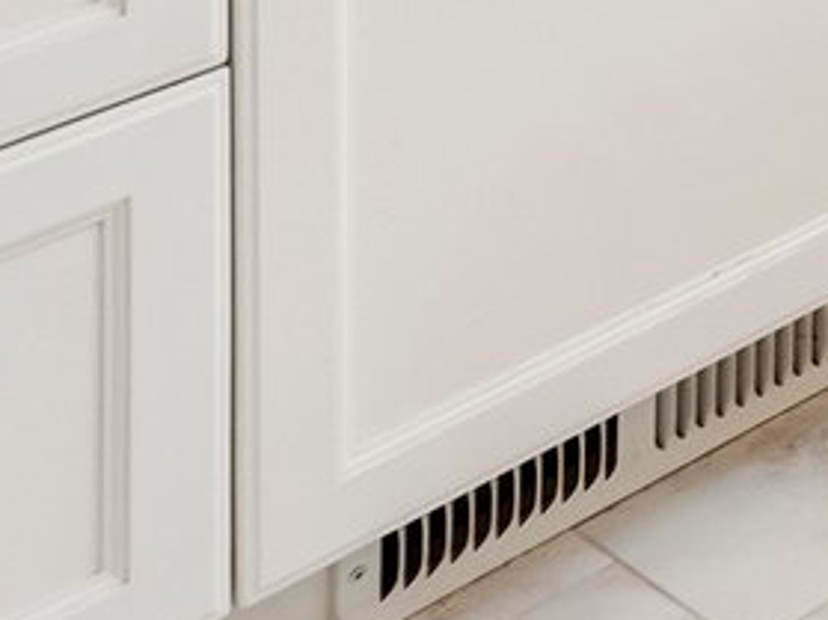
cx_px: 2342
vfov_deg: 9.6
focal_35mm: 113
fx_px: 2702
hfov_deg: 11.7
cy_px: -1325
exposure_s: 1/80
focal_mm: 16
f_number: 8
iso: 400
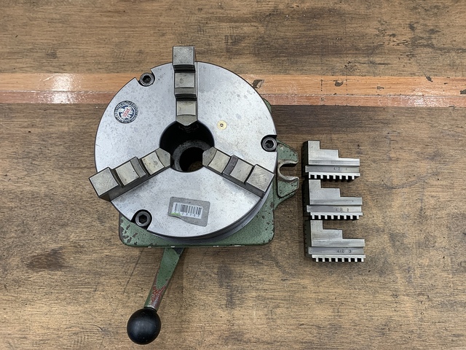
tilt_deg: -78.7
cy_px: 175
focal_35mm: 26
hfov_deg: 67.3
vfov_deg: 53.1
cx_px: 233
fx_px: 350
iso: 125
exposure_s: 1/60
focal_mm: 4.25
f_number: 1.8
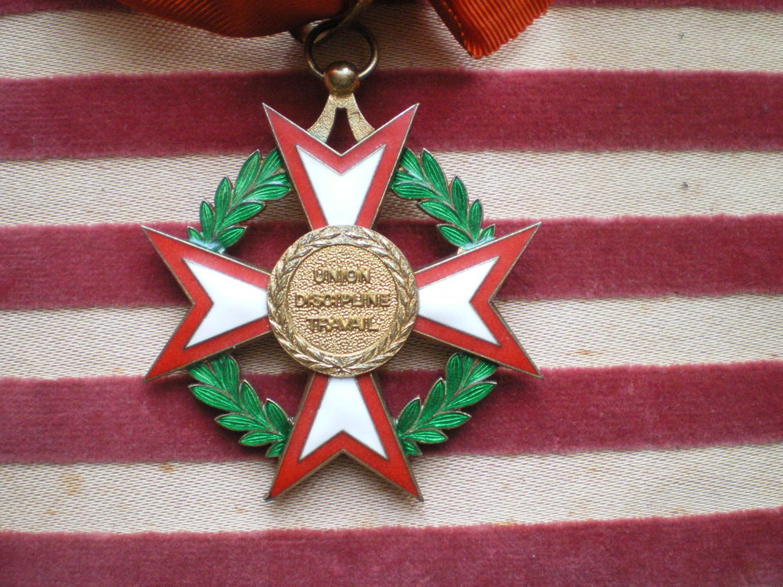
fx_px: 860
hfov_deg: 49.0
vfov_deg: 37.7
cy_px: 294
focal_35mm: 38
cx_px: 392
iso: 400
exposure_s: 1/40
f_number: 3.1
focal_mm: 6.3
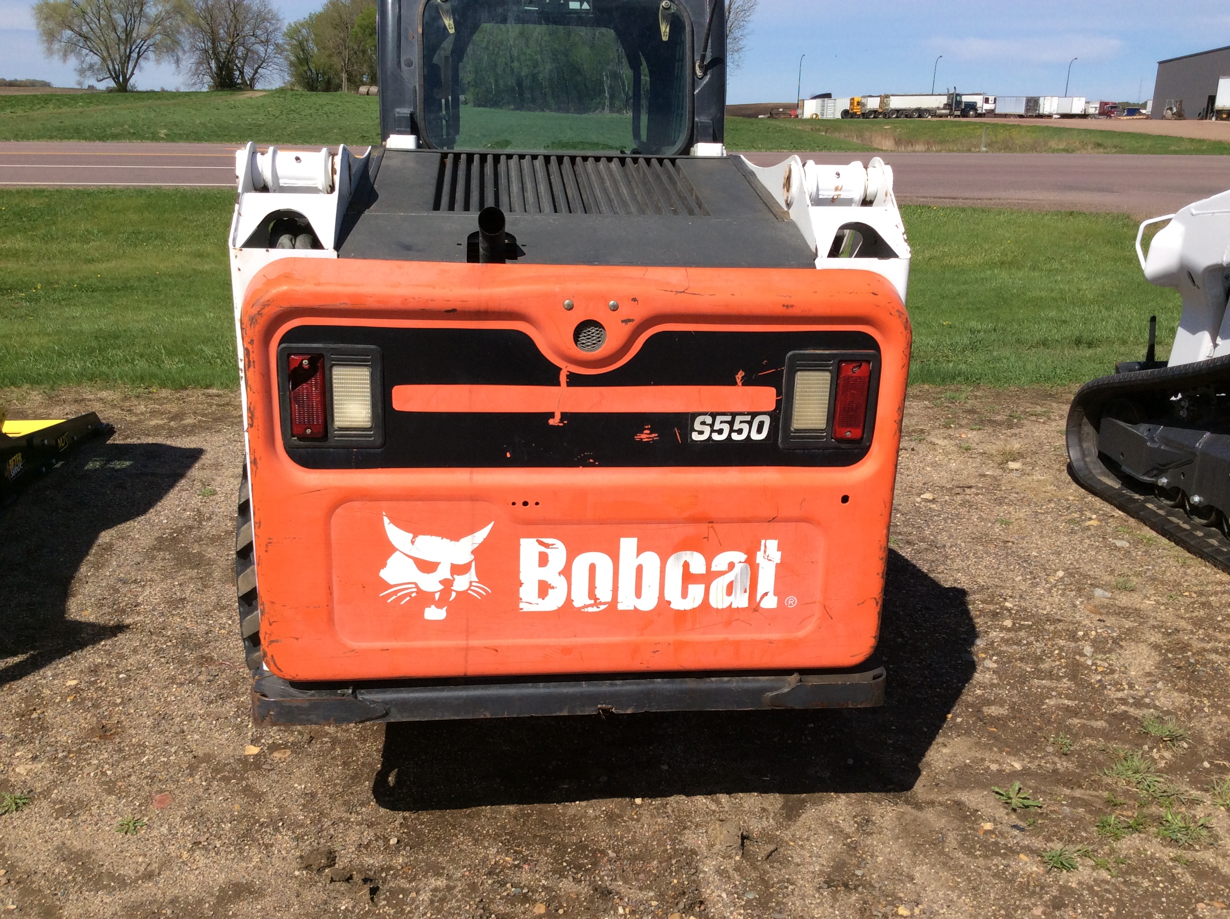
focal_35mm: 32
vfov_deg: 44.1
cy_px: 460
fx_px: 1135
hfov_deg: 56.9
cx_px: 615
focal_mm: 3.3
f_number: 2.4
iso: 32
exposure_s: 1/1908
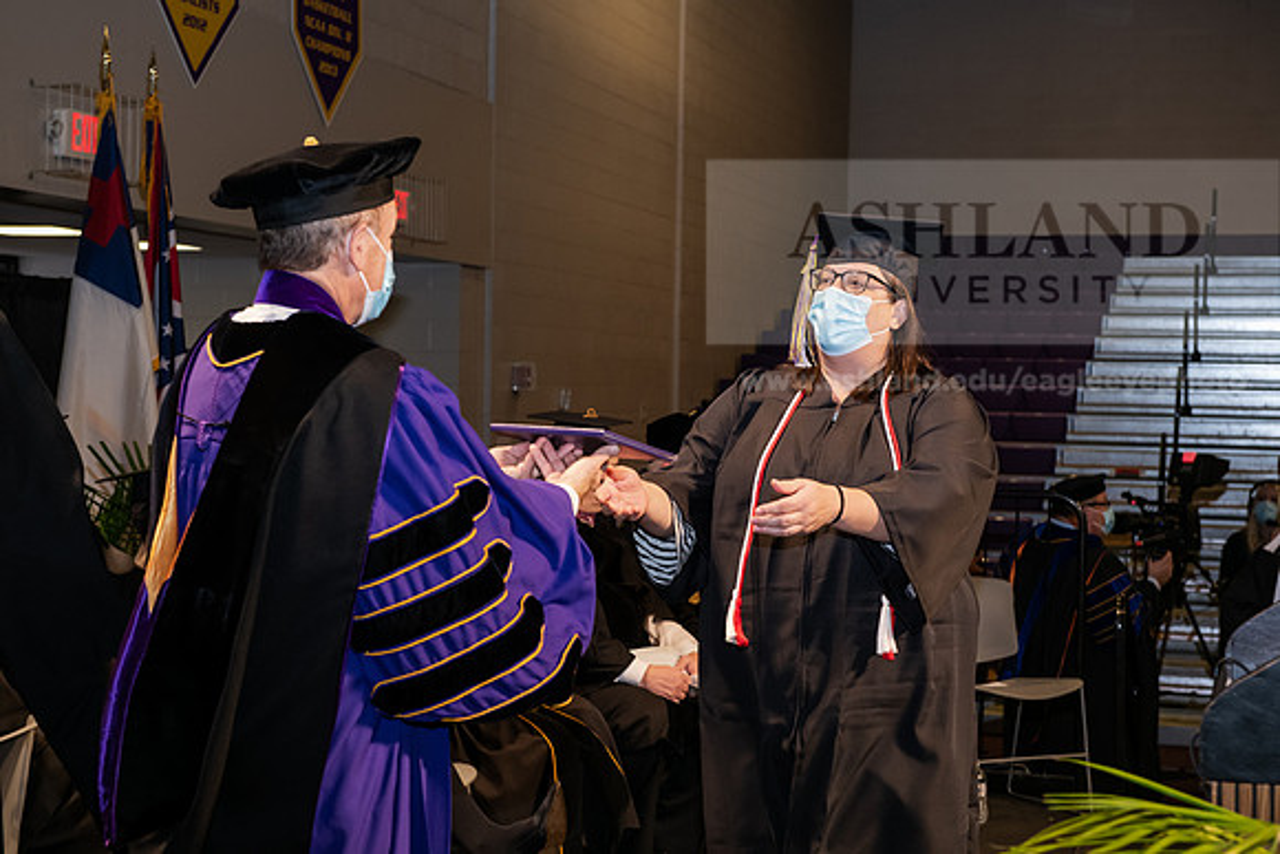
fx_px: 2205
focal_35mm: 62
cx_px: 640
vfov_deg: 21.9
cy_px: 427
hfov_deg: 32.4
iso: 1600
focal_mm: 62
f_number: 6.3
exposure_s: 1/200
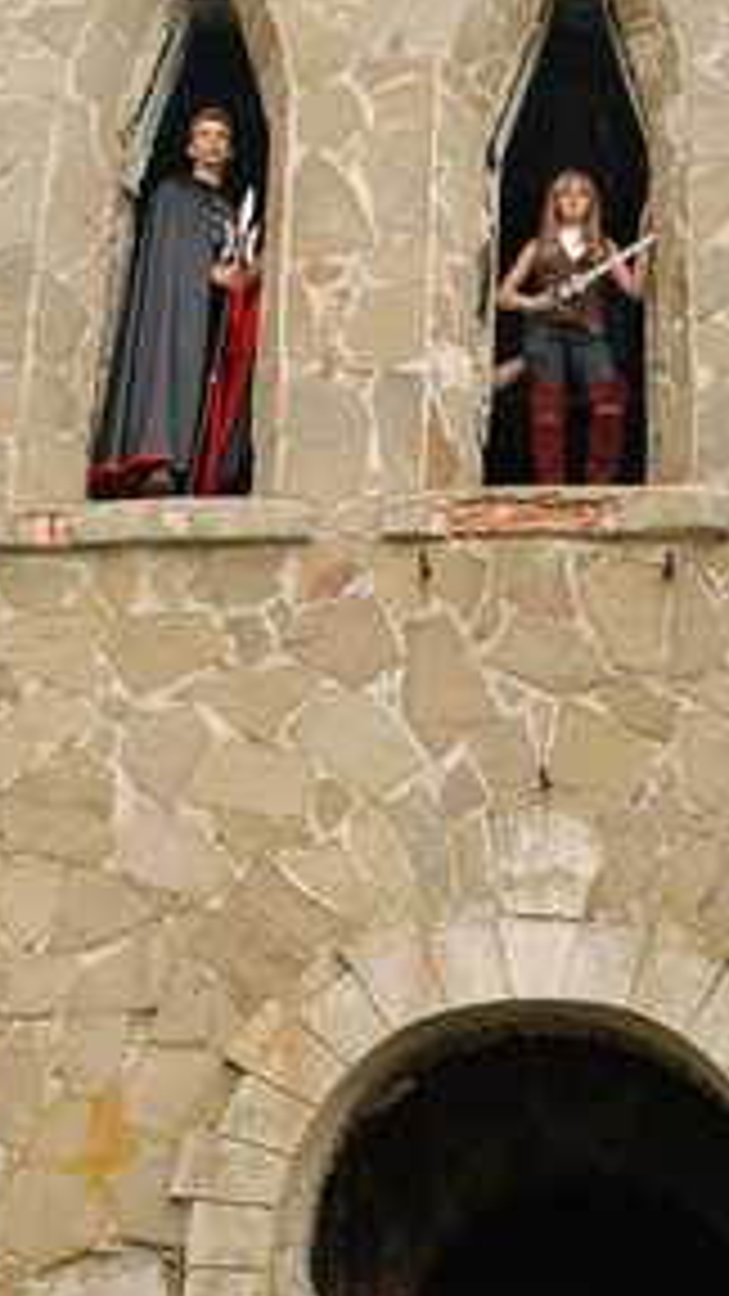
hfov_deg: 18.9
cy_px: 886
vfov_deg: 33.0
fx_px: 2165
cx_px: 619
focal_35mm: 63
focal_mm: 18
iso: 500
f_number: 6.3
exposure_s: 1/160
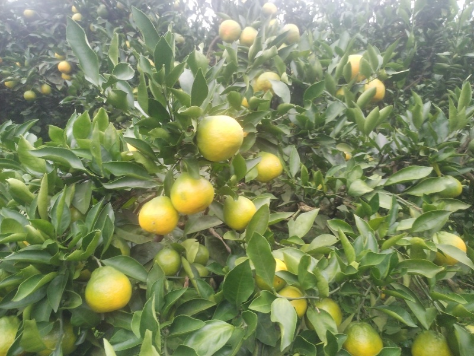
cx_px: 237
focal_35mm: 26
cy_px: 178
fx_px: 356
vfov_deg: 53.1
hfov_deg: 67.3
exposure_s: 1/25
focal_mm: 4.75
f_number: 1.8
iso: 1012
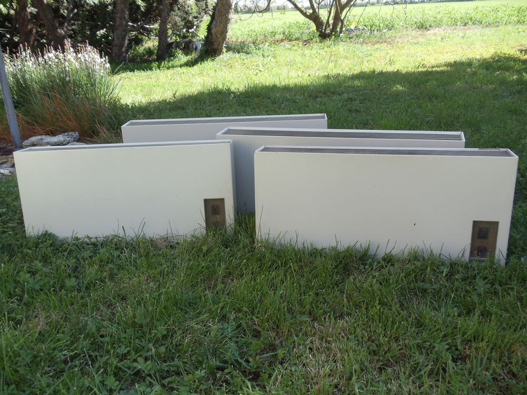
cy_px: 198
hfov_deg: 42.9
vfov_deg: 32.9
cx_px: 264
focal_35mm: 44
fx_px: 670
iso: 100
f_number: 3.5
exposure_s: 1/250
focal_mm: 6
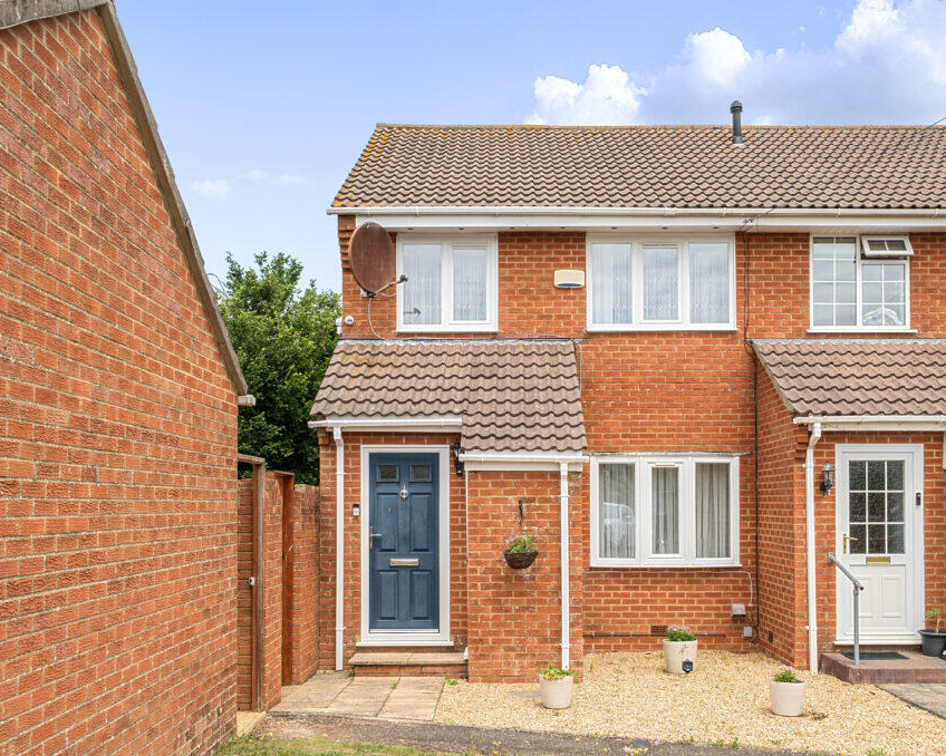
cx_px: 548
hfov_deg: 52.6
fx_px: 952
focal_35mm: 34
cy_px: 379
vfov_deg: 43.3
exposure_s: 1/1000
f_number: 8
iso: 400
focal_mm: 20
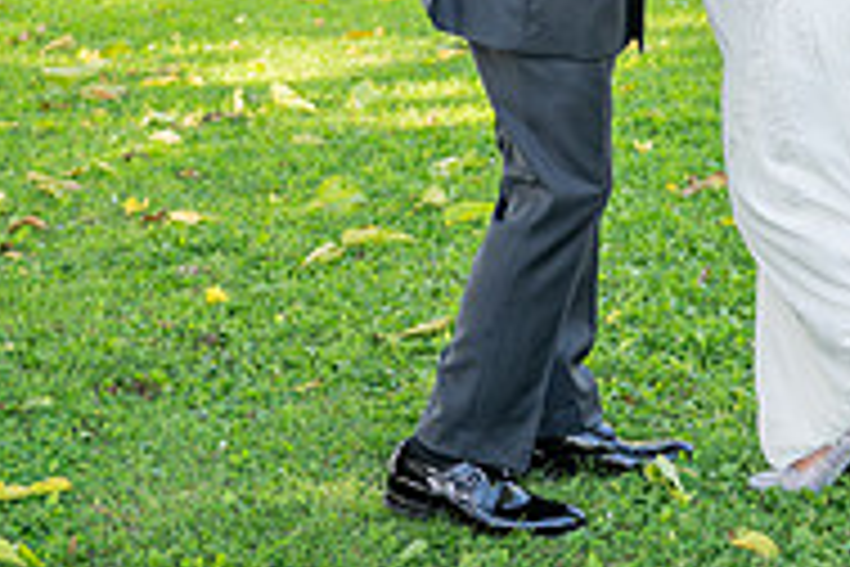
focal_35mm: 109
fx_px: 2573
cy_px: -163
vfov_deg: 12.2
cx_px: 958
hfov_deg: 18.0
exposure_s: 1/200
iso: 200
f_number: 3.5
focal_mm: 32
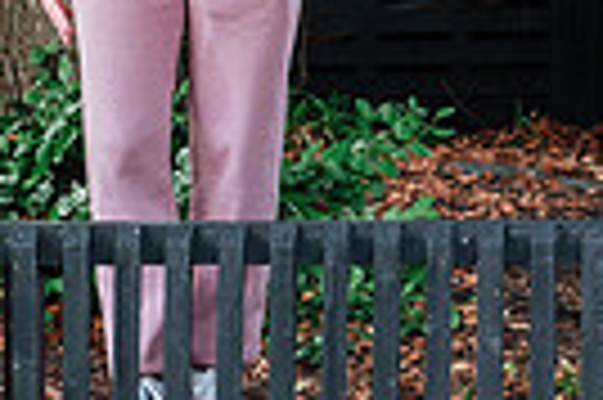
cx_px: 918
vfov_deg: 3.3
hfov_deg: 5.0
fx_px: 6893
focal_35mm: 412
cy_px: -312
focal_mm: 63.4
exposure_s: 1/200
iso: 800
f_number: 2.8
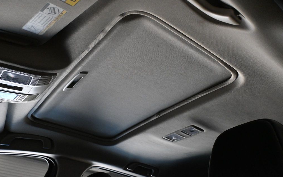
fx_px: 245
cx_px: 142
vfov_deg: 39.7
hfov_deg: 60.0
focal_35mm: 32
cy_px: 85
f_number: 3.8
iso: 3200
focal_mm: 20.5
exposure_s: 1/125
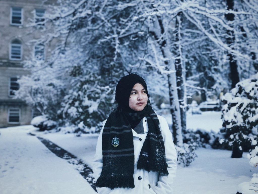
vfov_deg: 25.7
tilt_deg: +2.4
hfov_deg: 33.8
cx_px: 129
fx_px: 425
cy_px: 97
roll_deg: -0.3
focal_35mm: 57
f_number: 2.8
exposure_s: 1/60
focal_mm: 6.6
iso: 800
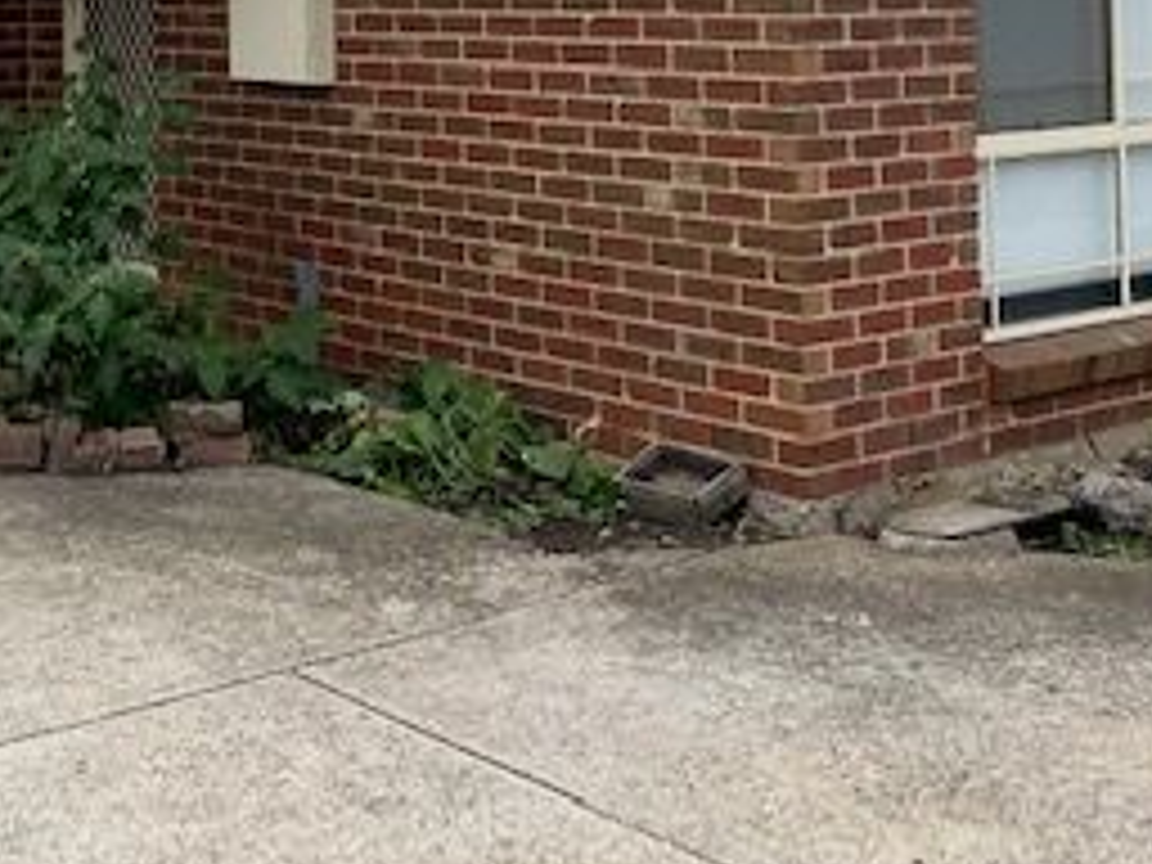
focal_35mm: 65
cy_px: -112
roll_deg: +1.2
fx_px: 2163
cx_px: 279
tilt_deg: +1.6
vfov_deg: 21.3
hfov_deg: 29.3
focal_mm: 4.25
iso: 32
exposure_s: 1/4292
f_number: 1.8
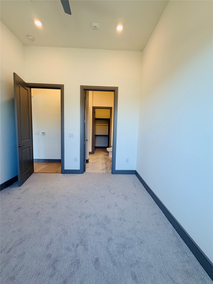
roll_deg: -0.6
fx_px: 115
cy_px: 142
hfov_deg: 85.7
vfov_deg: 102.1
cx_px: 106
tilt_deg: -3.9
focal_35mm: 14
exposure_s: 1/120
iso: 125
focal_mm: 2.22
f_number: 2.2
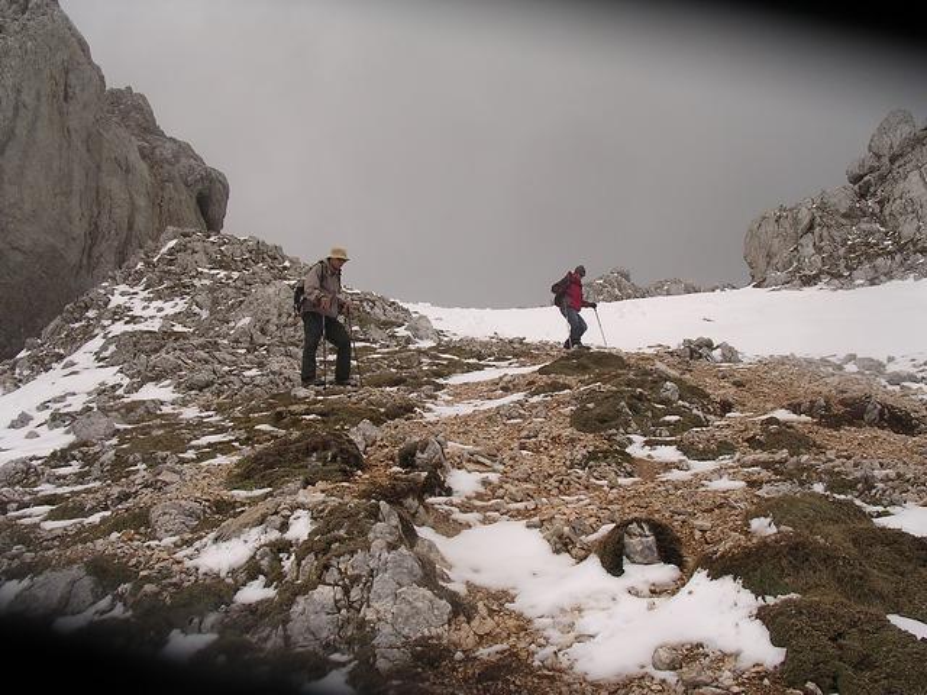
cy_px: 348
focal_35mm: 38
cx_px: 464
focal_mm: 5.8
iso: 100
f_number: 5.6
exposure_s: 1/794
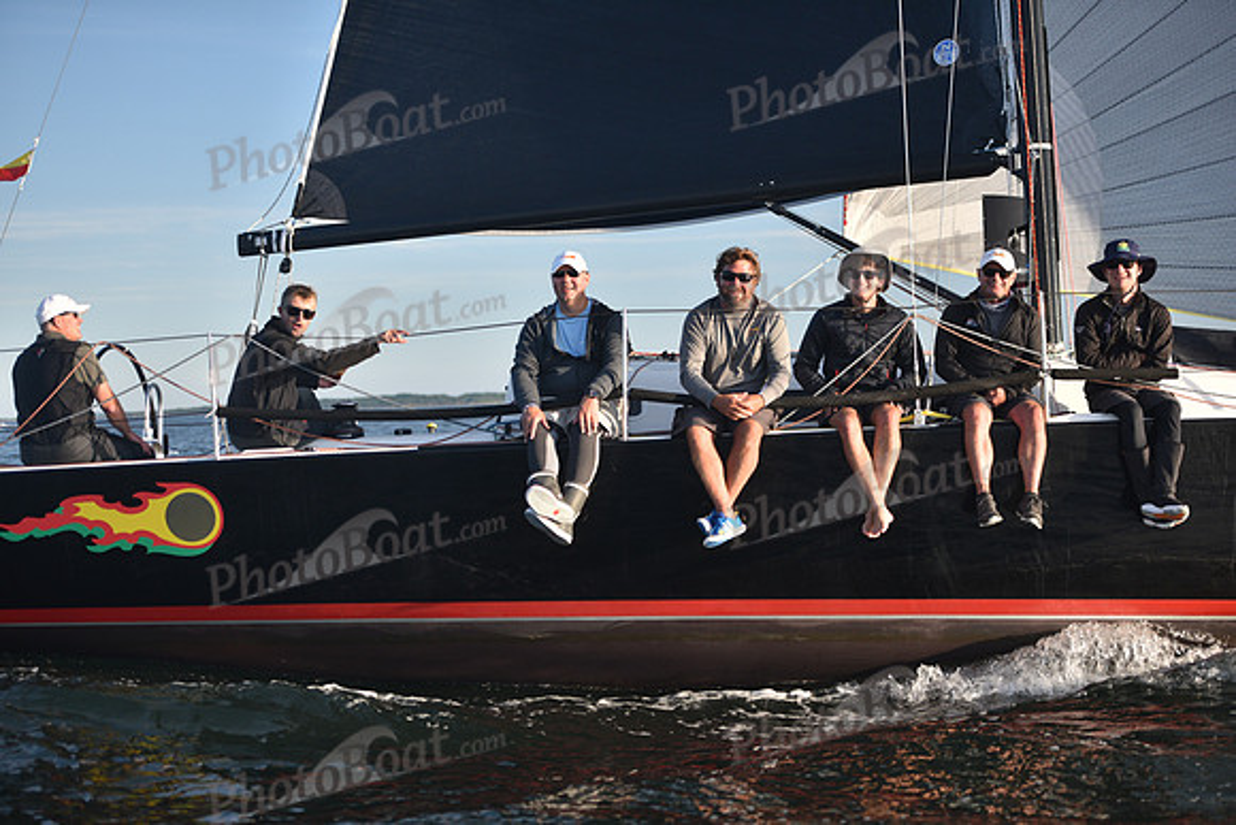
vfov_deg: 19.5
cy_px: 412
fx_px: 2404
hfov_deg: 28.8
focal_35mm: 70
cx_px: 618
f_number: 2.8
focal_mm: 70
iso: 250
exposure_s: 1/800
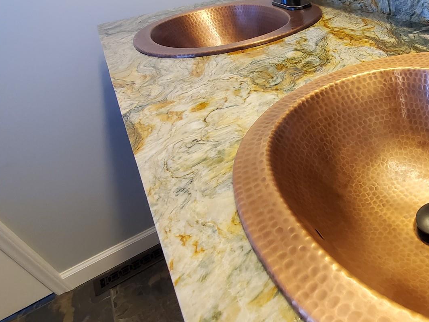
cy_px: 141
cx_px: 407
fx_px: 310
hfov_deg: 56.8
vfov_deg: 54.7
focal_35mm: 25
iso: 250
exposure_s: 1/59
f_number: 2.2
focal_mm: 1.8
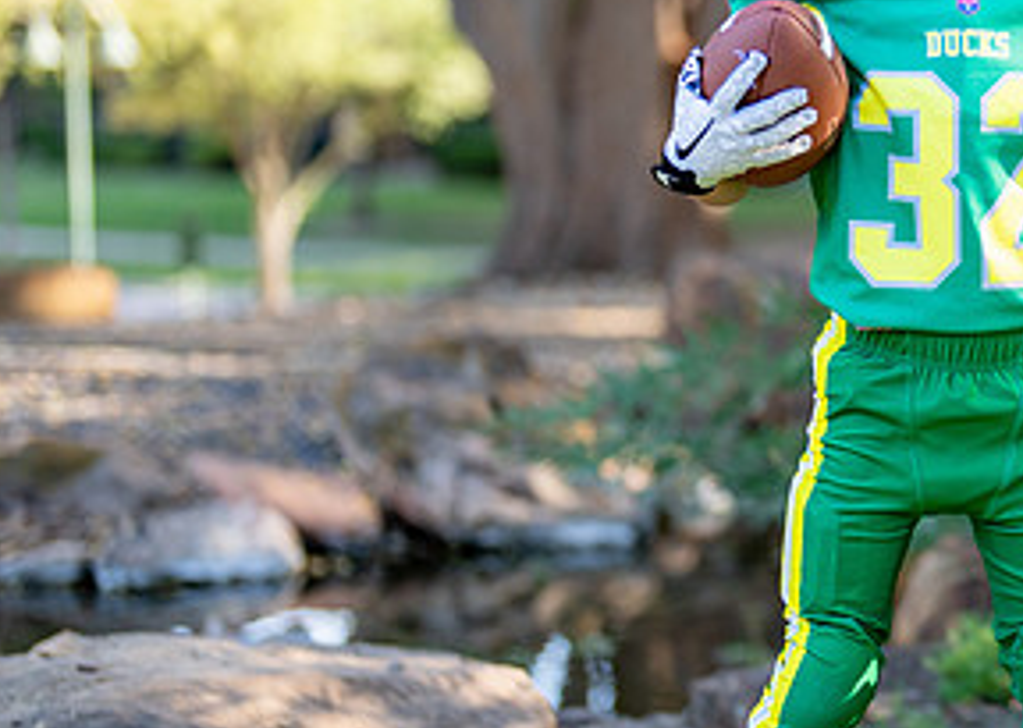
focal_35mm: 137
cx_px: 1019
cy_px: 301
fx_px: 3976
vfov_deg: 10.5
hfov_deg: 14.4
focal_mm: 50
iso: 100
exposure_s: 1/800
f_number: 1.2
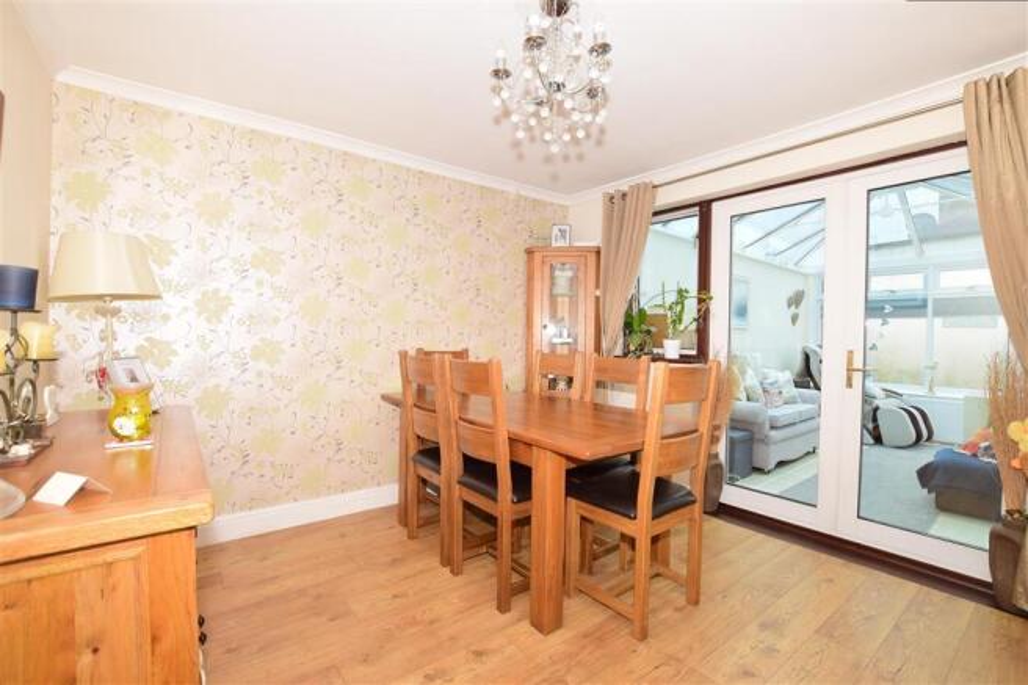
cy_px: 342
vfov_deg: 77.3
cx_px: 514
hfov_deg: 100.4
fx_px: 428
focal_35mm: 15
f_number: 7.1
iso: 400
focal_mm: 10
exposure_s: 1/25
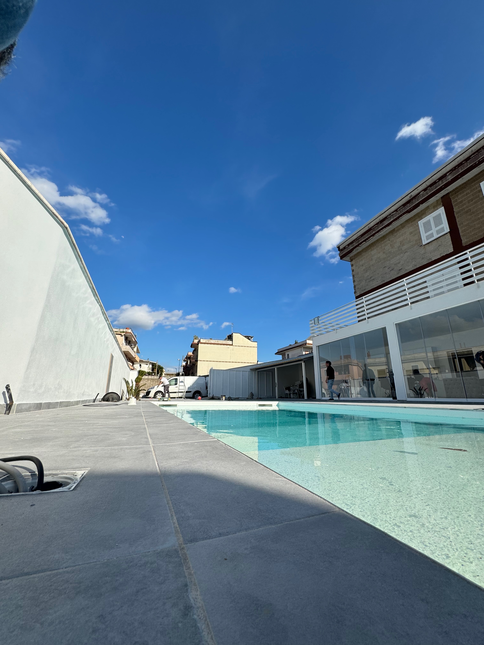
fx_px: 261
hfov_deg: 85.7
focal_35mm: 14
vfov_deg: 102.1
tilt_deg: +16.3
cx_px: 242
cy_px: 322
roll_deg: -0.4
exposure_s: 1/2415
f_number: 2.2
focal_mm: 2.22
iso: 40
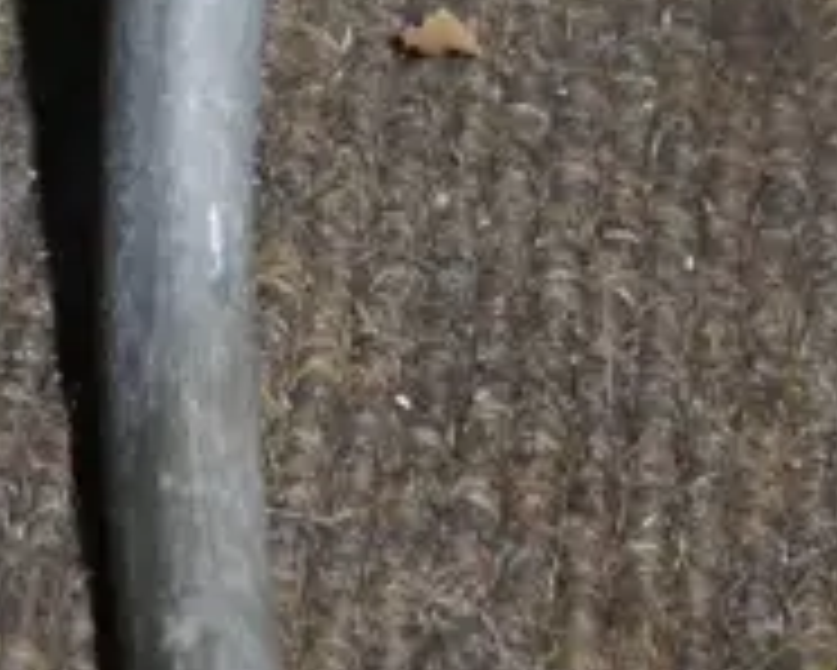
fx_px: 4536
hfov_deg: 10.3
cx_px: -279
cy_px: -715
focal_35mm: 183
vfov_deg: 8.0
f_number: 4.5
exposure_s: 1/60
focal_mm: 17
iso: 1000
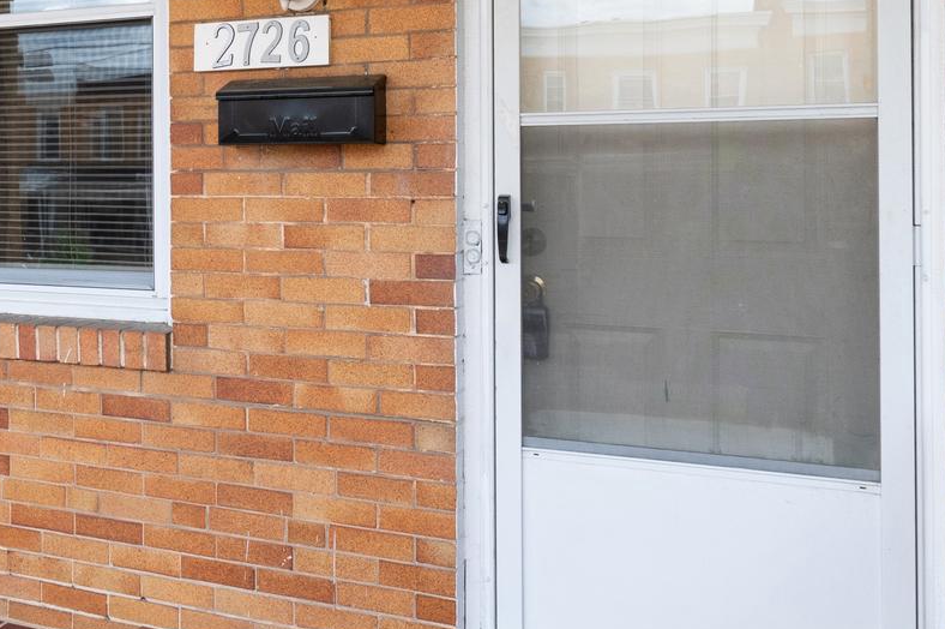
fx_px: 1023
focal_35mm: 39
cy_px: 232
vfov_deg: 34.0
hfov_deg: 47.3
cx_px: 211
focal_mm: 10
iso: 200
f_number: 10
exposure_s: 1/160
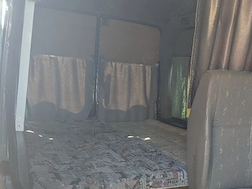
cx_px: 143
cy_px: 163
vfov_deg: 35.9
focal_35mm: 38
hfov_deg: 48.8
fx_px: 277
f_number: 1.85
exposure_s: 1/40.7
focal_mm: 6.81
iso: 47
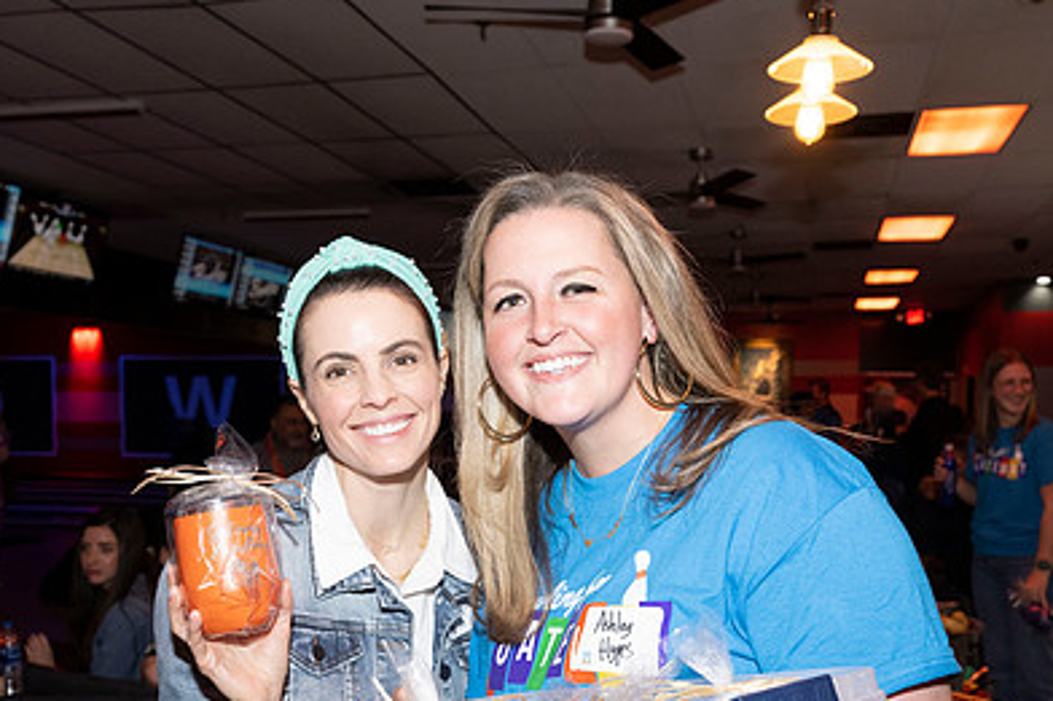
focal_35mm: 40
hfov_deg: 48.5
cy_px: 504
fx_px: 1169
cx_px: 551
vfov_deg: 32.9
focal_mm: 27
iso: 1600
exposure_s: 1/100
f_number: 5.6
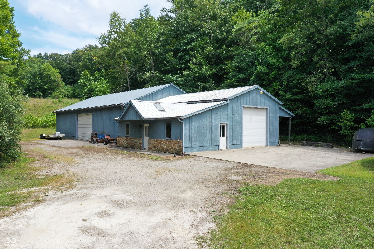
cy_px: 124
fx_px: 291
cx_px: 187
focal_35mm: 28
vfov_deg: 46.4
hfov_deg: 65.5
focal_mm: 10.26
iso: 100
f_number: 5.6
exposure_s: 1/320
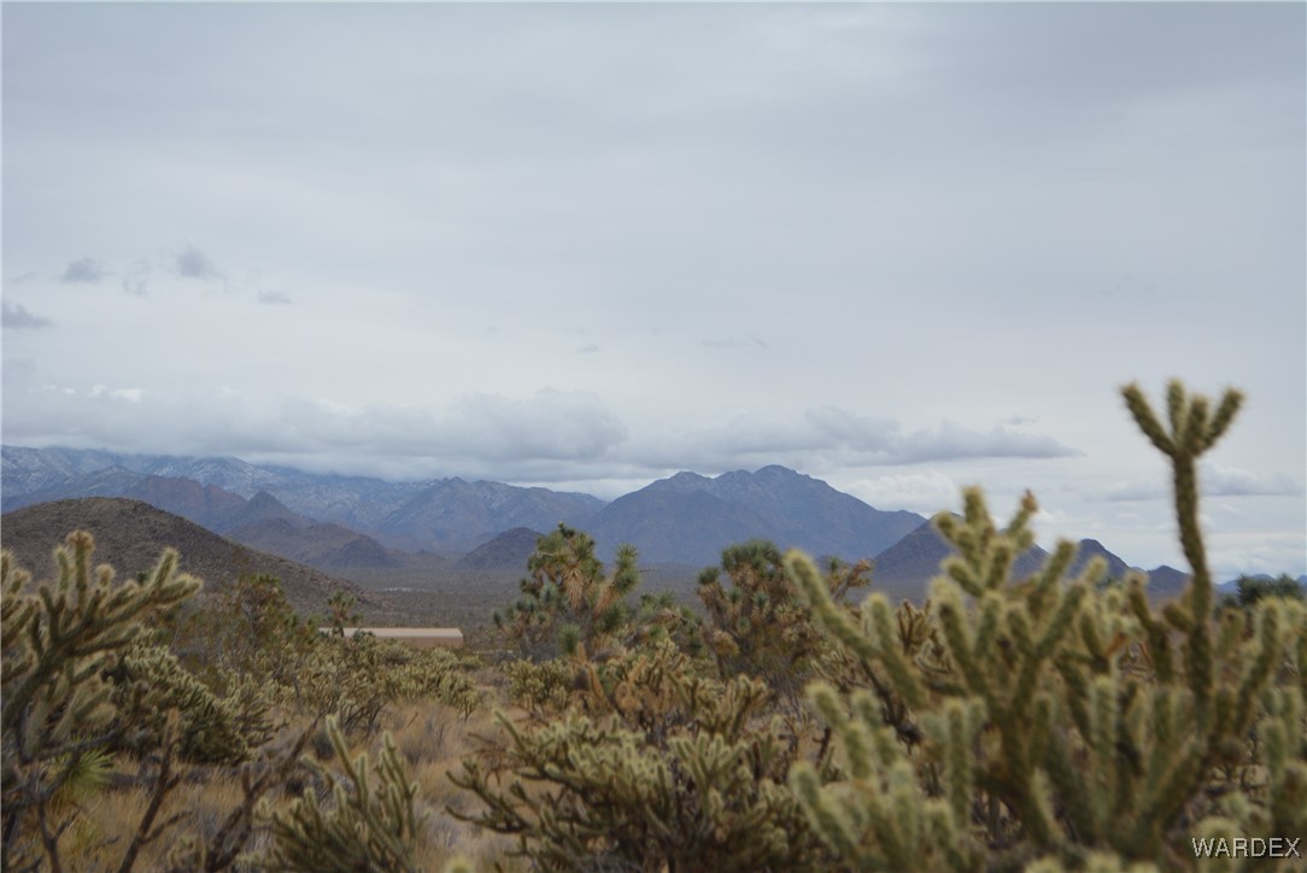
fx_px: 2997
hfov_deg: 24.6
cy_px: 436
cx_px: 654
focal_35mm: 82
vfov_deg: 16.6
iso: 400
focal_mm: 55
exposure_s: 1/2000
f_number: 8
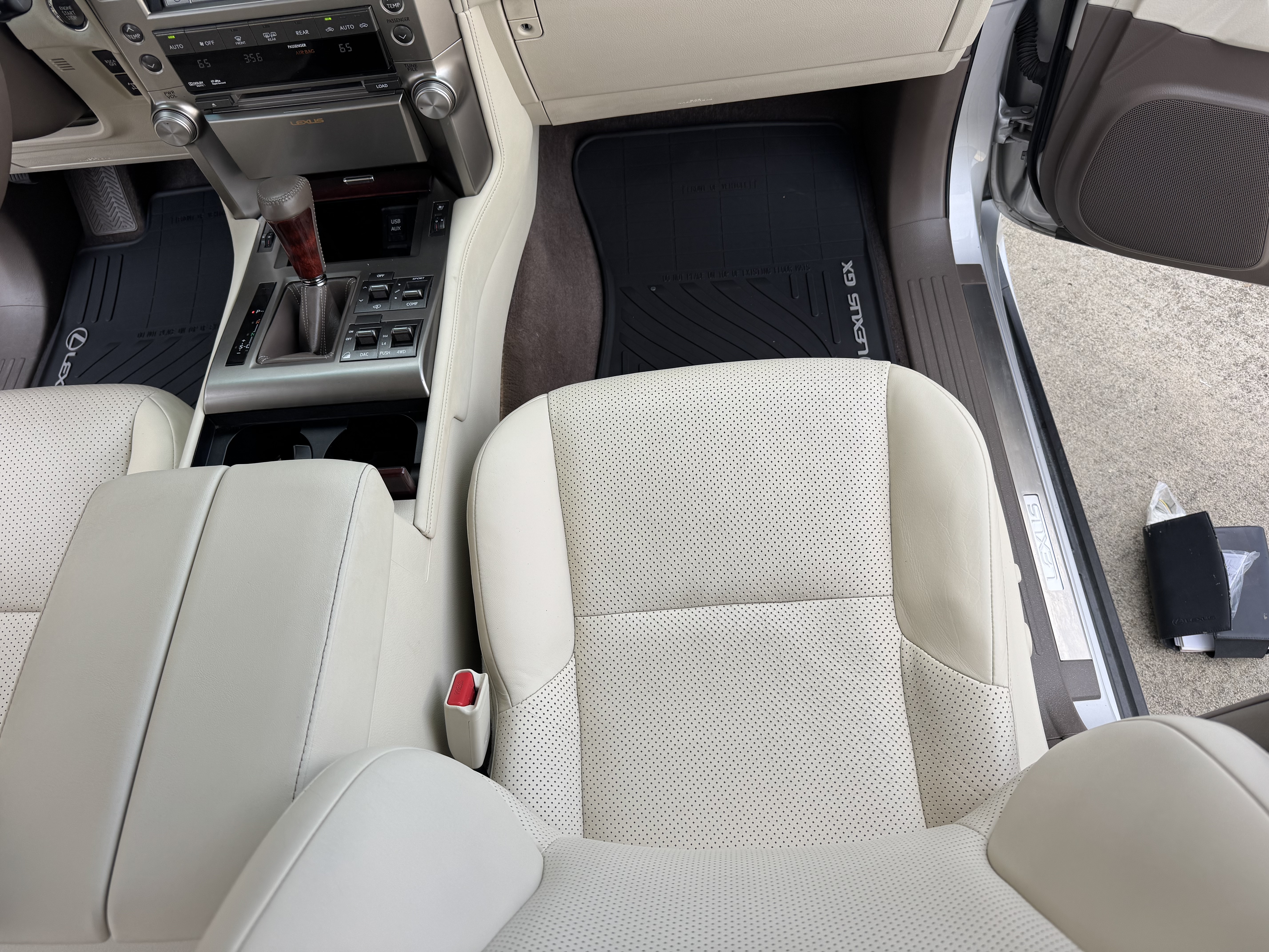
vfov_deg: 56.8
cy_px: 476
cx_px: 634
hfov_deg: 71.6
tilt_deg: -58.8
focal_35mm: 24
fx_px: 880
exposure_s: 1/938
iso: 80
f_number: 1.78
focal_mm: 6.76
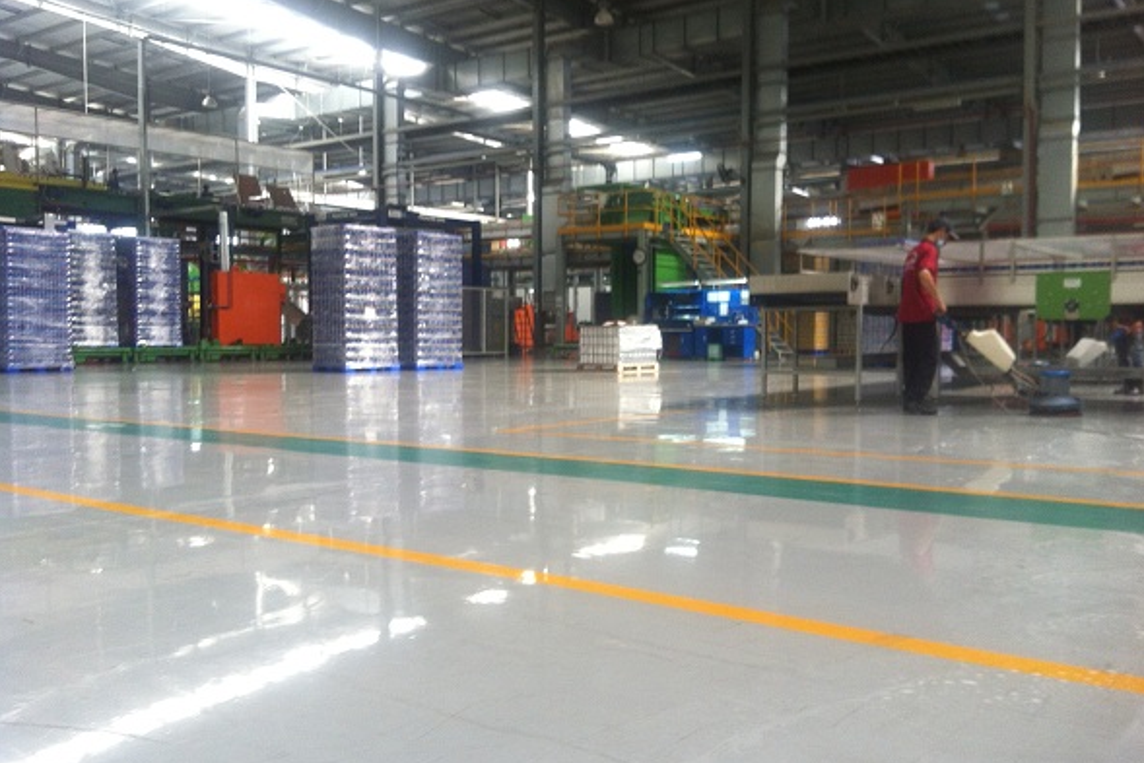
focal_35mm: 37
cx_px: 581
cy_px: 398
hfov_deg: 51.9
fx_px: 1176
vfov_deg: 36.0
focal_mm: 3.85
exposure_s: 1/20
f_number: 2.8
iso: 80
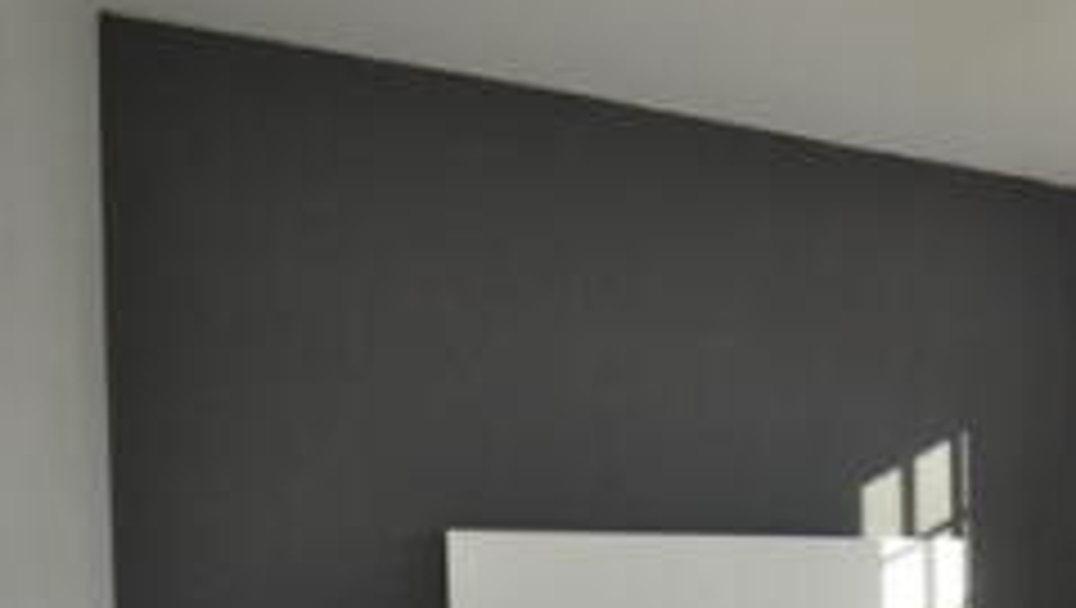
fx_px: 1228
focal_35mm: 43
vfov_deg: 26.3
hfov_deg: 36.1
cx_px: 1308
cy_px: 610
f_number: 5.6
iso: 100
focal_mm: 10
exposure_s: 1/125
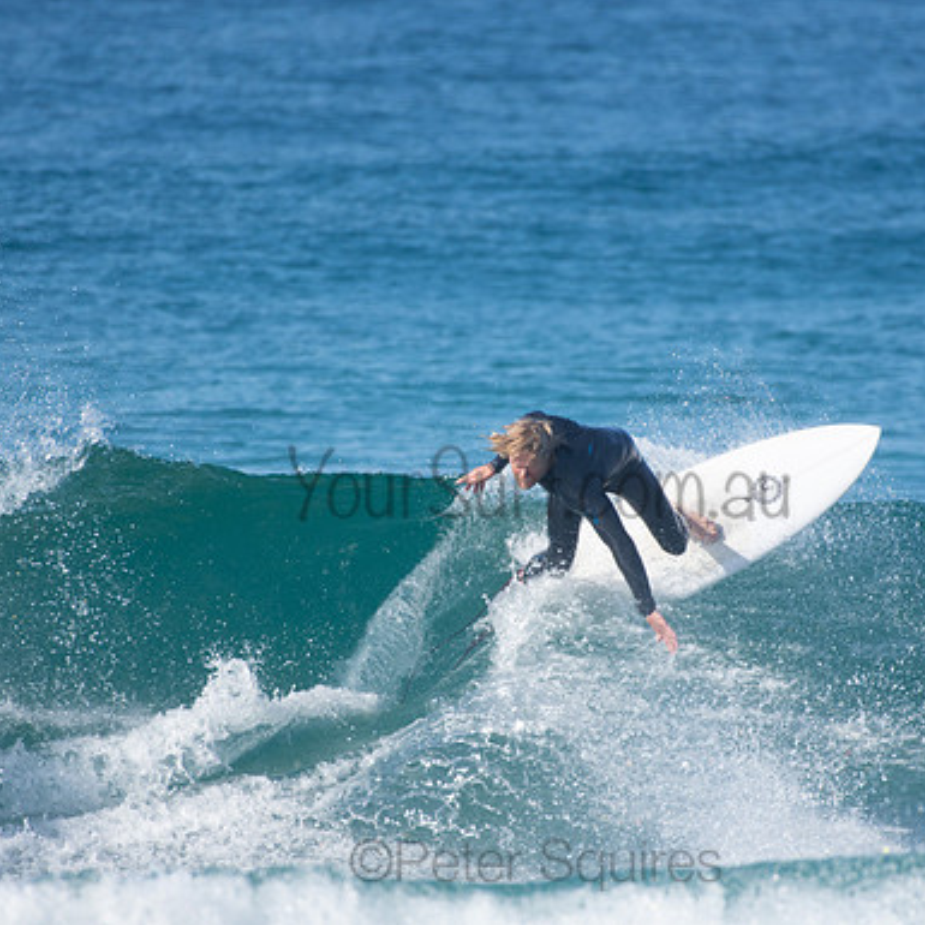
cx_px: 536
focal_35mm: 961
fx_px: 29053
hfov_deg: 1.8
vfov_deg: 1.8
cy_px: 462
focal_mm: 500
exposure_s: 1/1600
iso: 360
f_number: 5.6
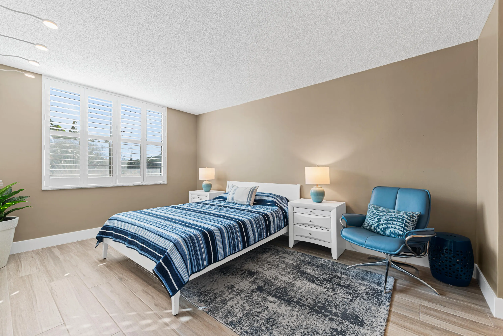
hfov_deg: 100.4
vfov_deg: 77.4
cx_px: 252
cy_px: 168
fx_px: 210
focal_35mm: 15
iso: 125
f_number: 9
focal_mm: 15
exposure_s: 1/1.25
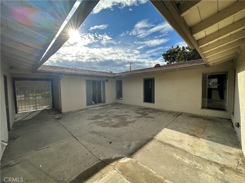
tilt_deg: -3.4
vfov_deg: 85.7
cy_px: 92
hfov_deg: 102.1
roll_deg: +0.9
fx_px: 99
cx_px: 122
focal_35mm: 14
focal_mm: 2.22
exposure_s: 1/2174
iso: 50
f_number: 2.2
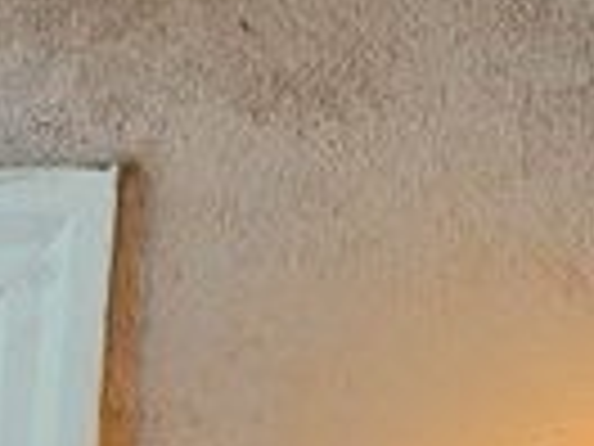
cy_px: 964
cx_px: 2043
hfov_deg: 8.2
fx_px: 3192
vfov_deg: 7.6
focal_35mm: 186
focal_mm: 5.24
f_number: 1.7
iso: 80
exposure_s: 1/33
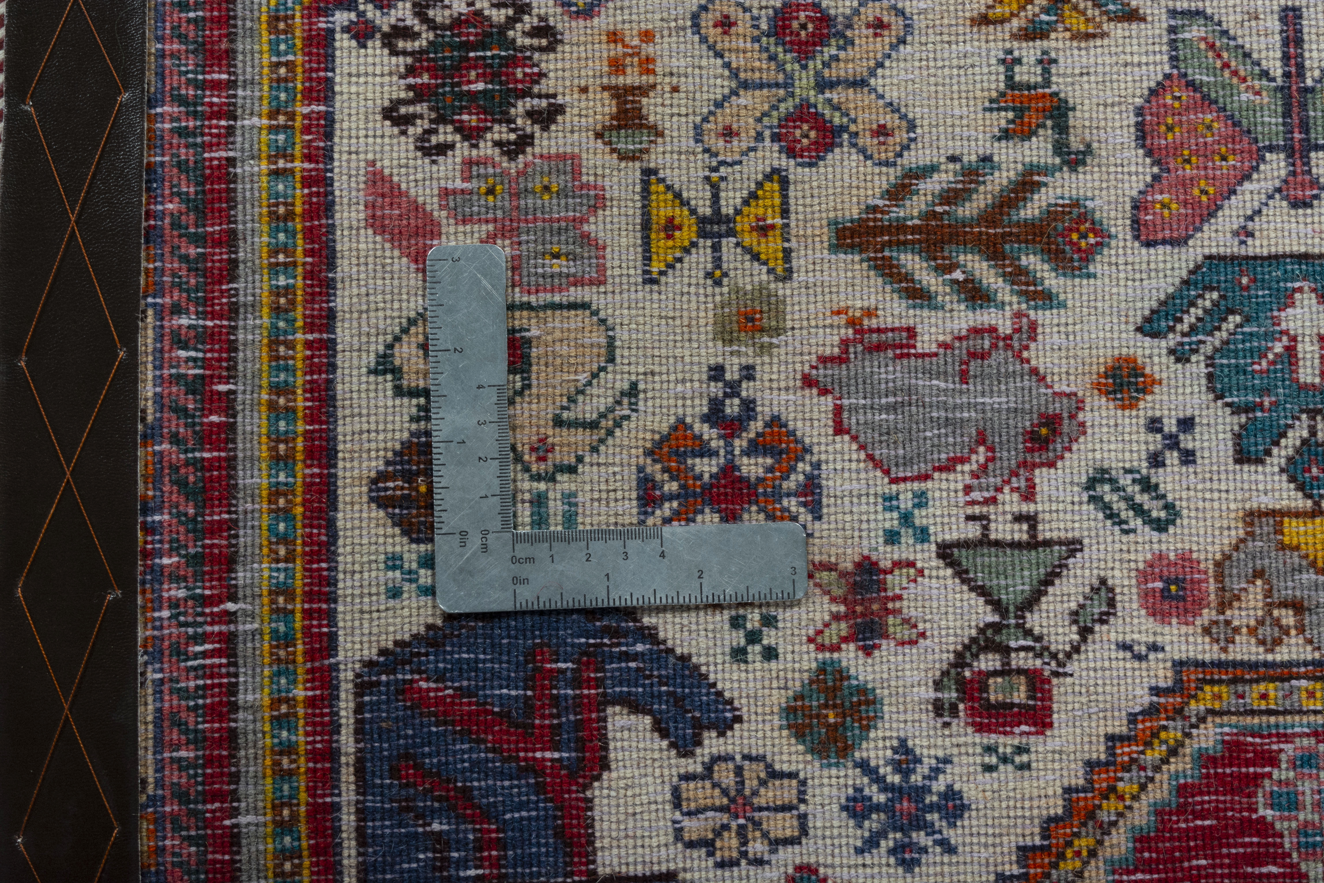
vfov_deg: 19.7
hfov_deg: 29.2
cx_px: 662
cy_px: 442
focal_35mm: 69
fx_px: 2537
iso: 640
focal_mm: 46
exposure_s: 1/160
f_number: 5
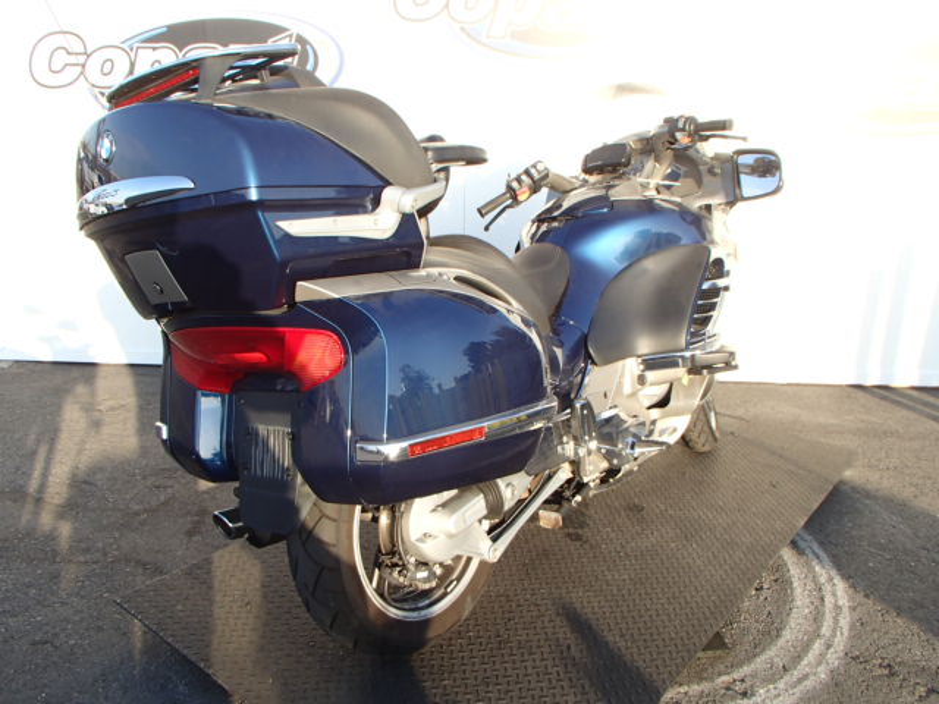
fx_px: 760
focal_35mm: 28
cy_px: 352
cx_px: 470
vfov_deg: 49.7
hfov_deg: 63.4
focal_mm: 5
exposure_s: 1/160
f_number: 3.9
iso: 100
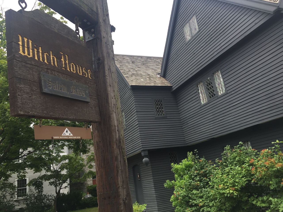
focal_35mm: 29
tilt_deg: +17.3
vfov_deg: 48.2
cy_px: 106
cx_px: 142
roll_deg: +8.0
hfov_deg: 61.7
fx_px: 237
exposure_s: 1/964
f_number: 2.2
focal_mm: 4.15
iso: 32
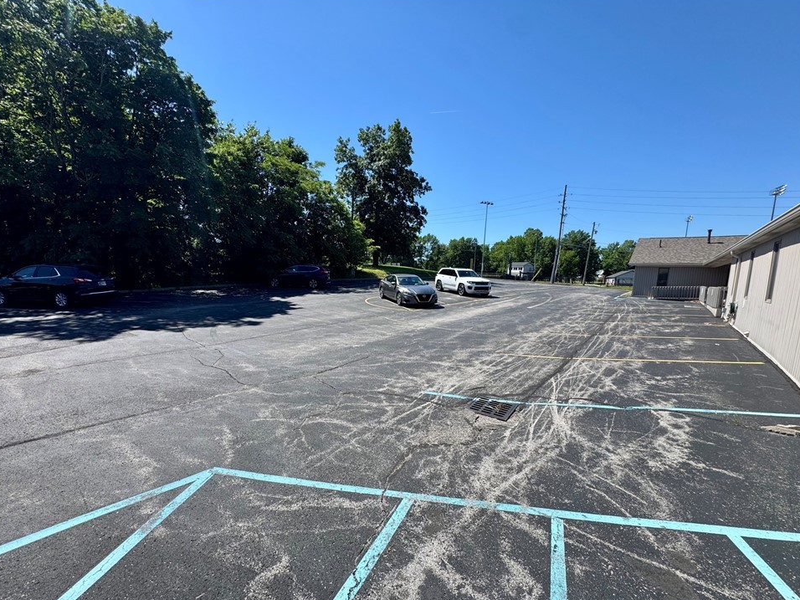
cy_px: 315
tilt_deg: -7.0
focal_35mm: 15
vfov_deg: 81.7
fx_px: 347
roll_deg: -2.1
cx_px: 382
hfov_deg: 98.1
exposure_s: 1/1477
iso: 50
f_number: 2.2
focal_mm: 2.22
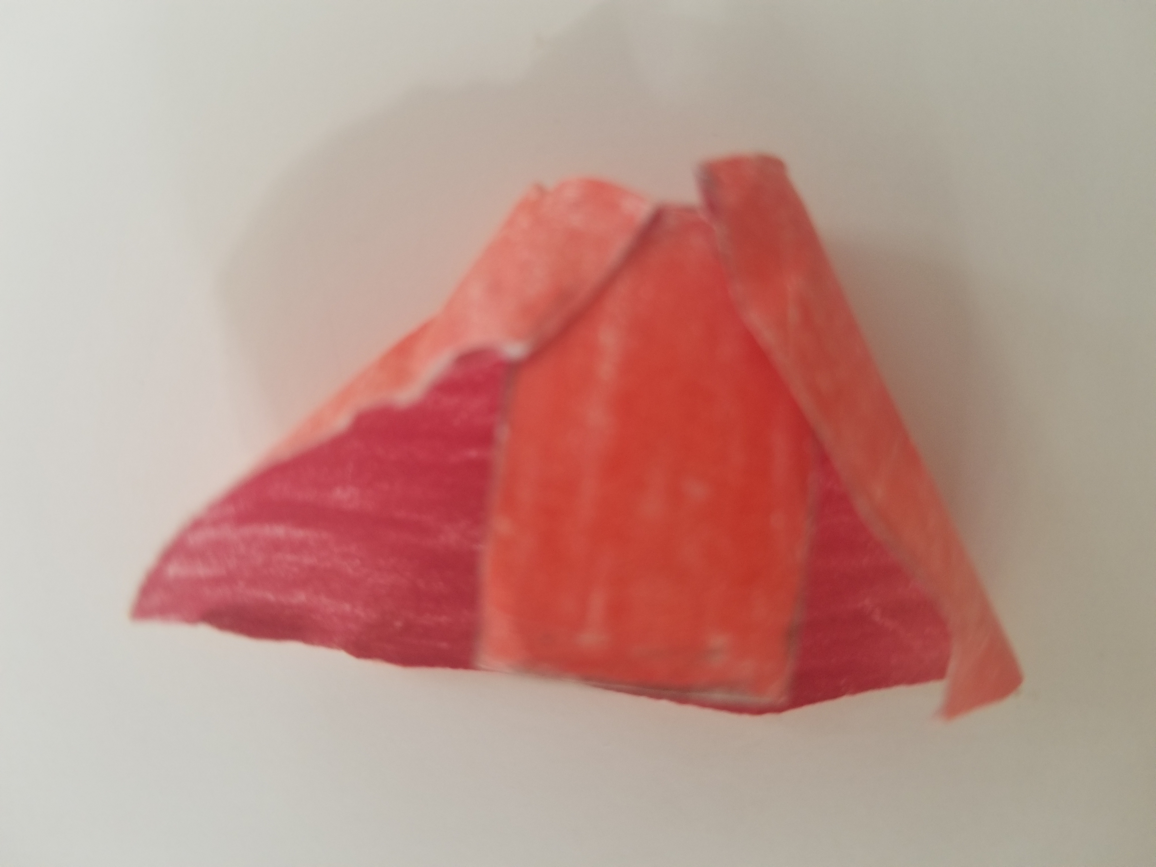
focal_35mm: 26
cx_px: 578
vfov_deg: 53.1
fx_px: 868
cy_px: 434
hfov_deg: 67.3
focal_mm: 4.25
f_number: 1.7
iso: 250
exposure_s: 1/30
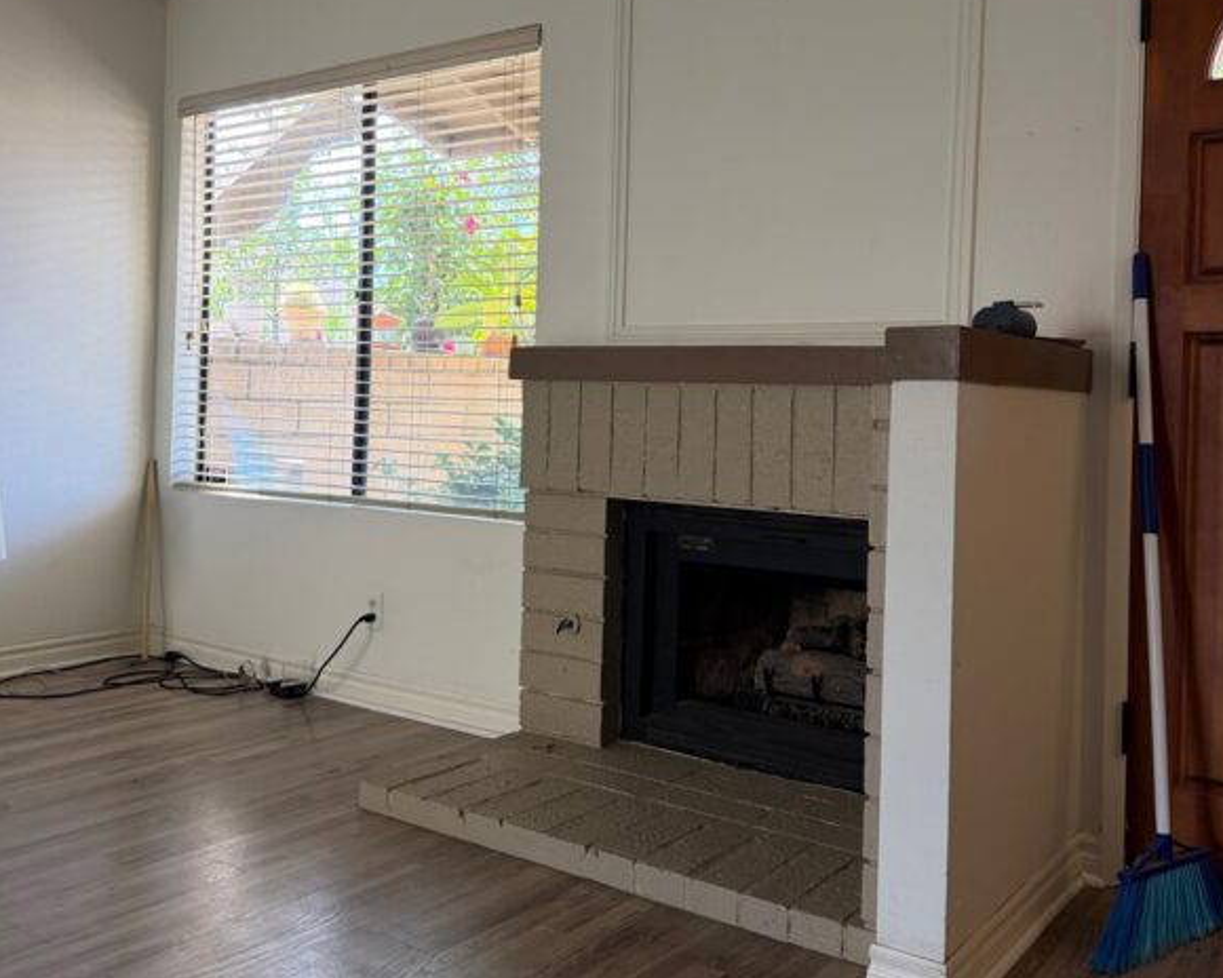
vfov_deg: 46.9
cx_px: 772
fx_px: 1122
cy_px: 407
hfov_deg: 56.4
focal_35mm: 31
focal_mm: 6.76
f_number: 1.78
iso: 200
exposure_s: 1/193
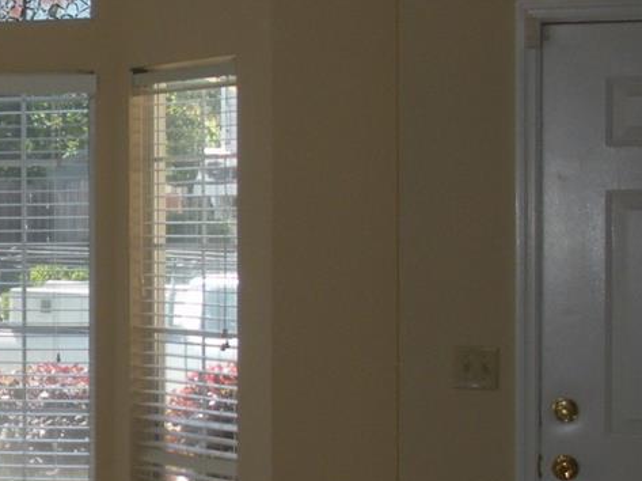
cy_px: 261
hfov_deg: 16.8
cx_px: -174
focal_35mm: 111
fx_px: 2057
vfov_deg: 13.3
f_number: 3.5
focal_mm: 6.3
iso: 92
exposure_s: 1/104
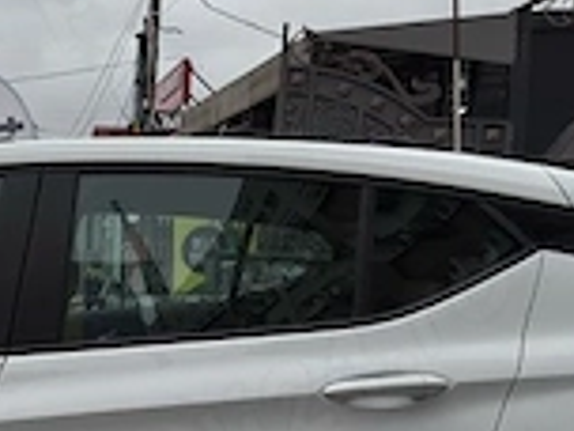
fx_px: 1575
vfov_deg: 15.2
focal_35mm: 95
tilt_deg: -6.0
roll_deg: -0.3
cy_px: 450
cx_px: -170
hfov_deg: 19.1
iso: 100
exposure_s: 1/2336
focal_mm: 6.76
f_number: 1.78
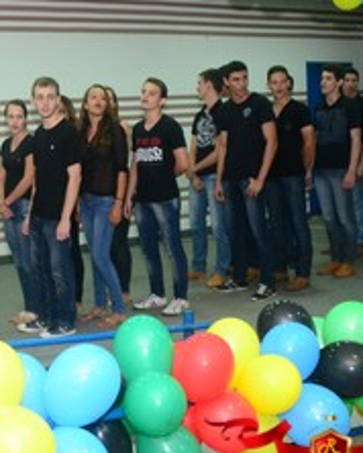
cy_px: 241
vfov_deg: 33.0
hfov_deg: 25.7
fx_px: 764
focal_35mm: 57
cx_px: 24
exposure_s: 1/160
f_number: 3.5
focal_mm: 20
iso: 1600
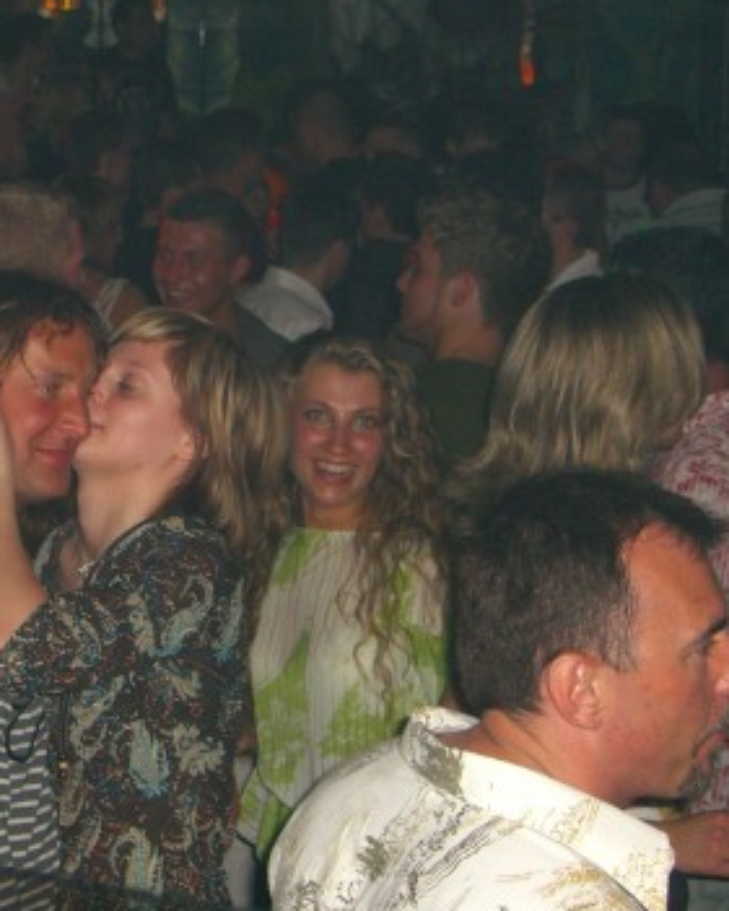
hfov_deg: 15.9
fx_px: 2561
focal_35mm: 95
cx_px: 16
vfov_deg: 20.1
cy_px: 353
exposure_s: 1/60
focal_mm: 11.8
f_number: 3.6
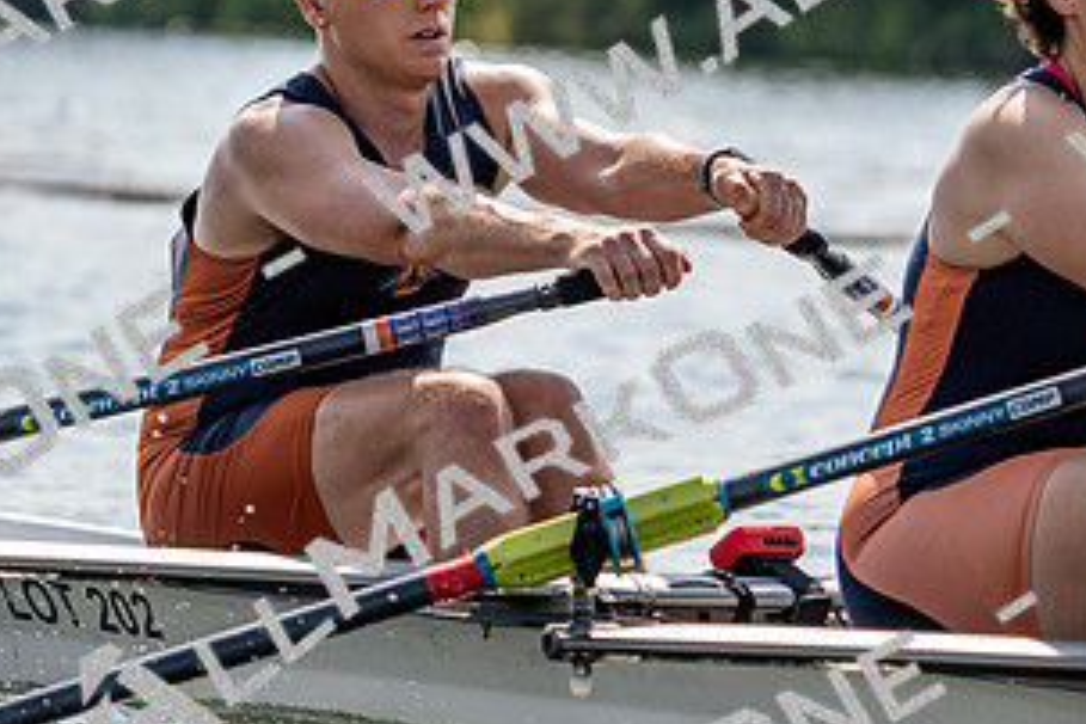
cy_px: 246
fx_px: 12579
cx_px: 806
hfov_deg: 4.9
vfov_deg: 3.3
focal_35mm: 417
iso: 200
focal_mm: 218
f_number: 5.6
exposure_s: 1/1600
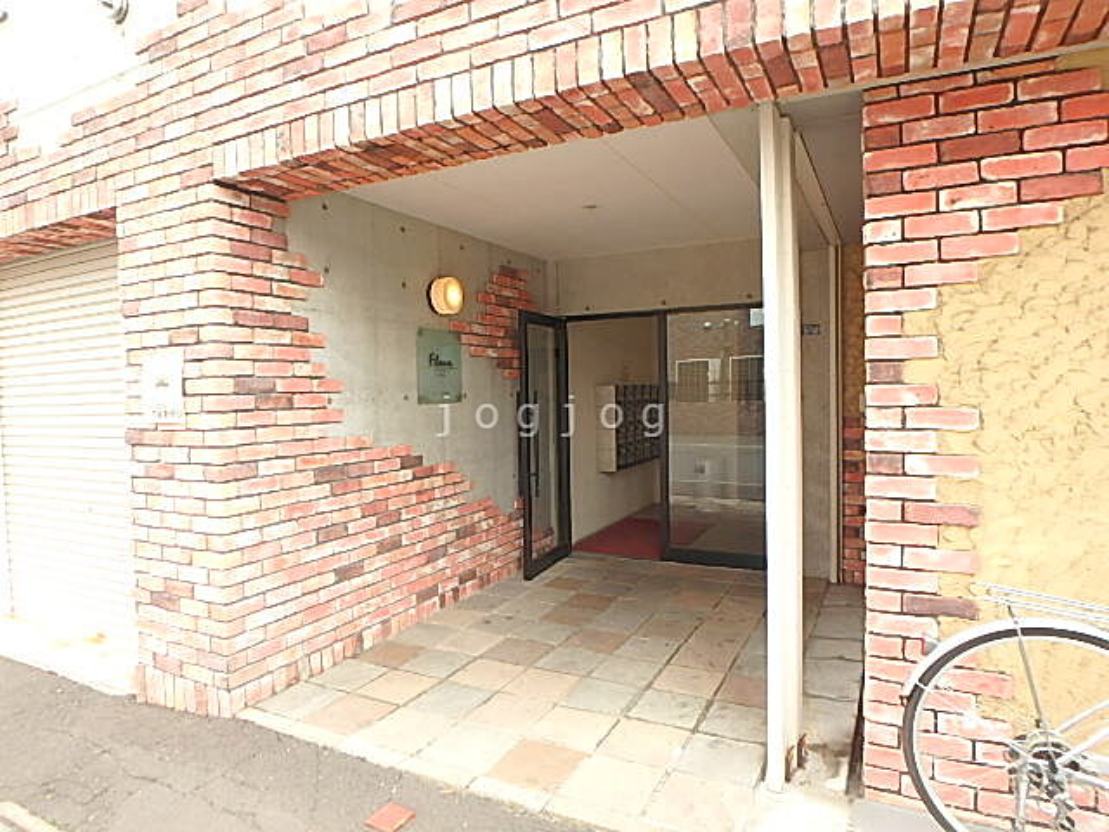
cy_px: 416
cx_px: 554
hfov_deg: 79.0
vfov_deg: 63.4
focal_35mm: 21
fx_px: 673
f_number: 3.5
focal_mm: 3.7
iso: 125
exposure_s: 1/80
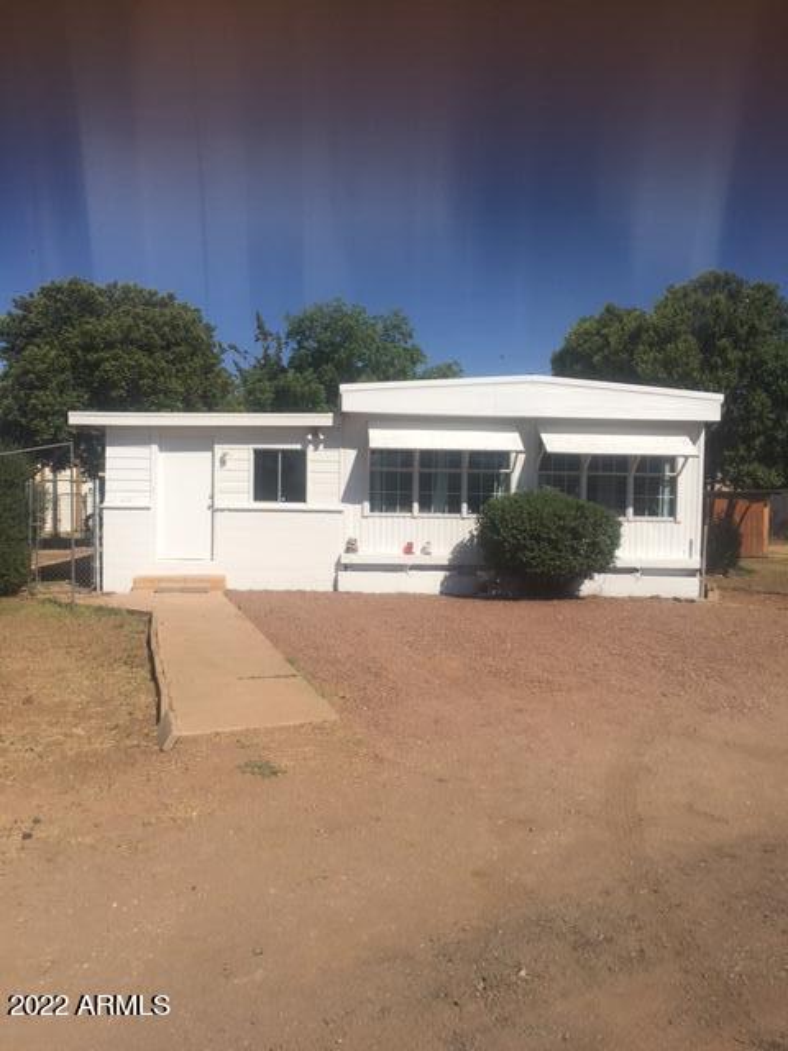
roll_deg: -2.0
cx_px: 394
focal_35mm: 29
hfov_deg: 48.2
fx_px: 880
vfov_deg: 61.7
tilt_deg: +1.2
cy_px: 526
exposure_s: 1/4274
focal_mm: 4.15
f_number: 2.2
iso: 25
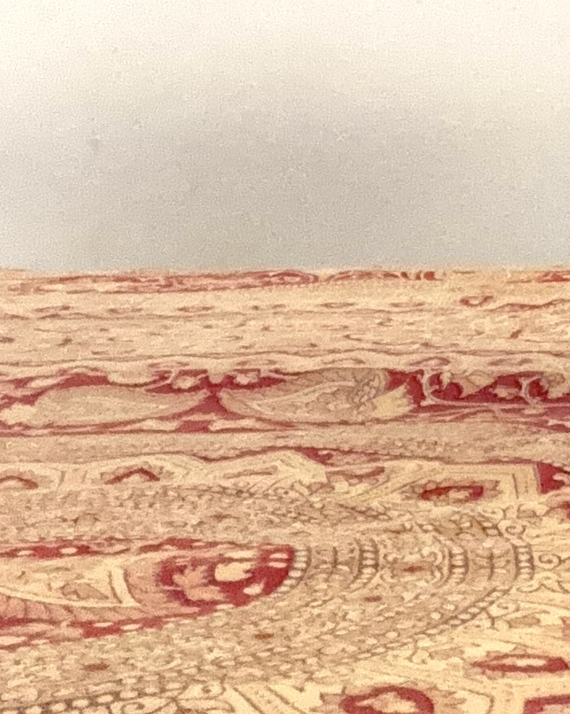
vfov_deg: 17.5
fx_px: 2152
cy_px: -240
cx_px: 833
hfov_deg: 14.2
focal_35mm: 102
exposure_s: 1/33
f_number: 1.9
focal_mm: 2.69
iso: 320
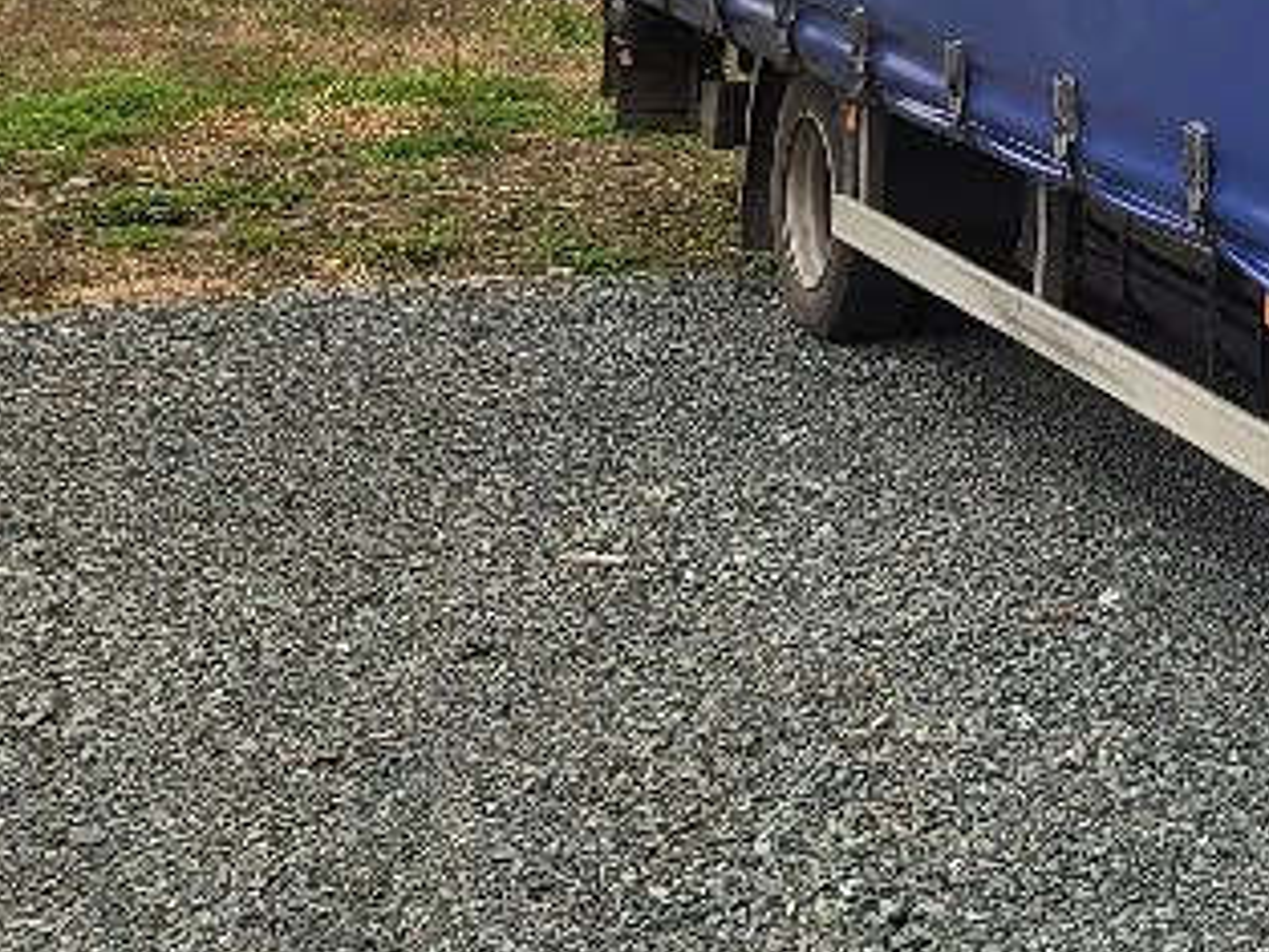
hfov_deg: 21.0
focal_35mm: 83
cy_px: -211
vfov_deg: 17.0
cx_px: 1723
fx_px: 3044
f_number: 1.8
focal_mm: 5.4
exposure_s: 1/141
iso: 40
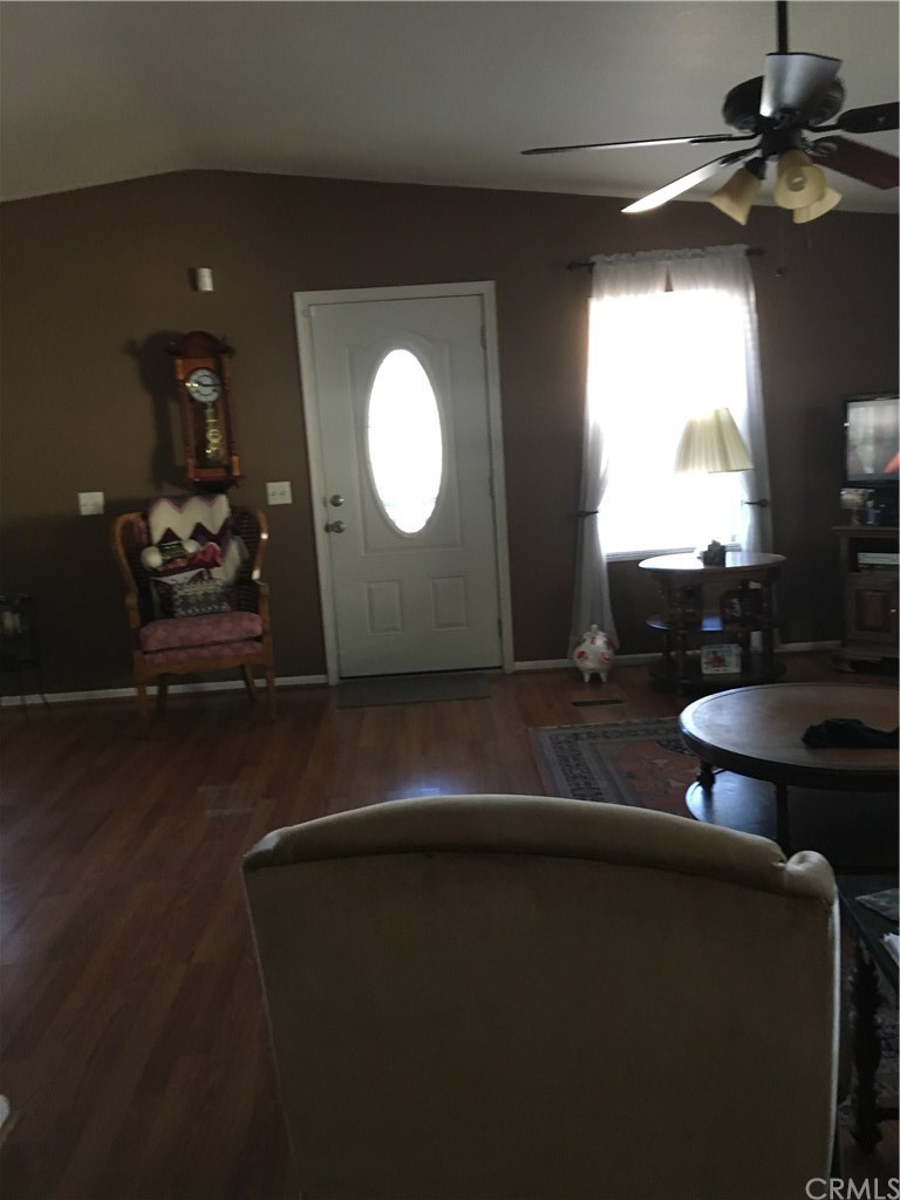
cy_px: 600
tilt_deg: -9.8
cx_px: 450
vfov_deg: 61.7
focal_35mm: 29
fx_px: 1005
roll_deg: +3.6
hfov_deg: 48.2
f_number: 2.2
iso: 200
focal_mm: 4.15
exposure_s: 1/24
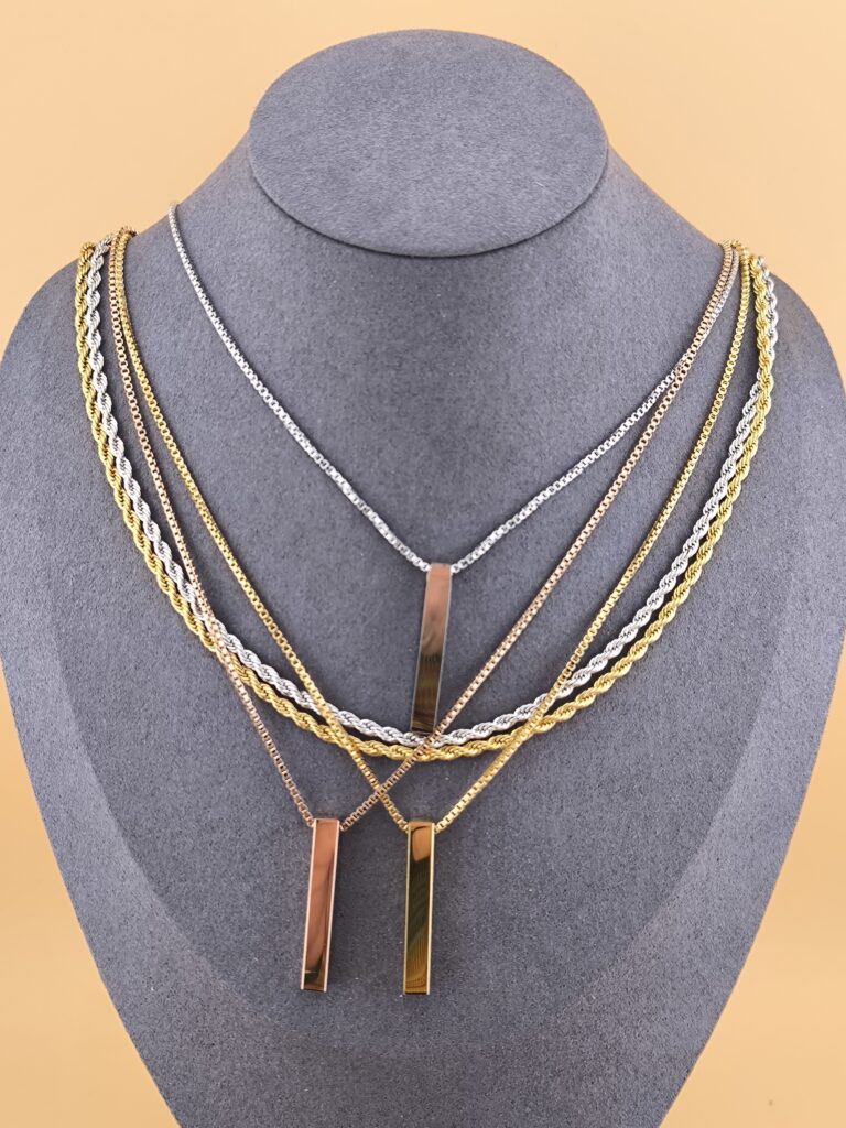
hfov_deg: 29.1
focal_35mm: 50
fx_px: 1629
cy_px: 564
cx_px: 423
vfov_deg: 38.2
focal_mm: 6.92
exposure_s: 1/403
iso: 50
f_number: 1.9
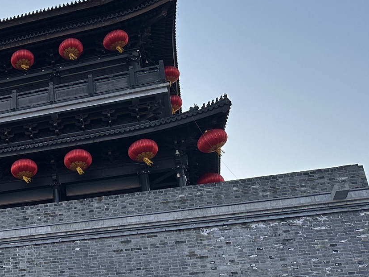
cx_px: -56
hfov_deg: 29.3
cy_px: 188
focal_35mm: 58
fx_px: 618
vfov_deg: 25.1
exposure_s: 1/1880
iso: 80
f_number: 1.78
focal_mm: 6.86
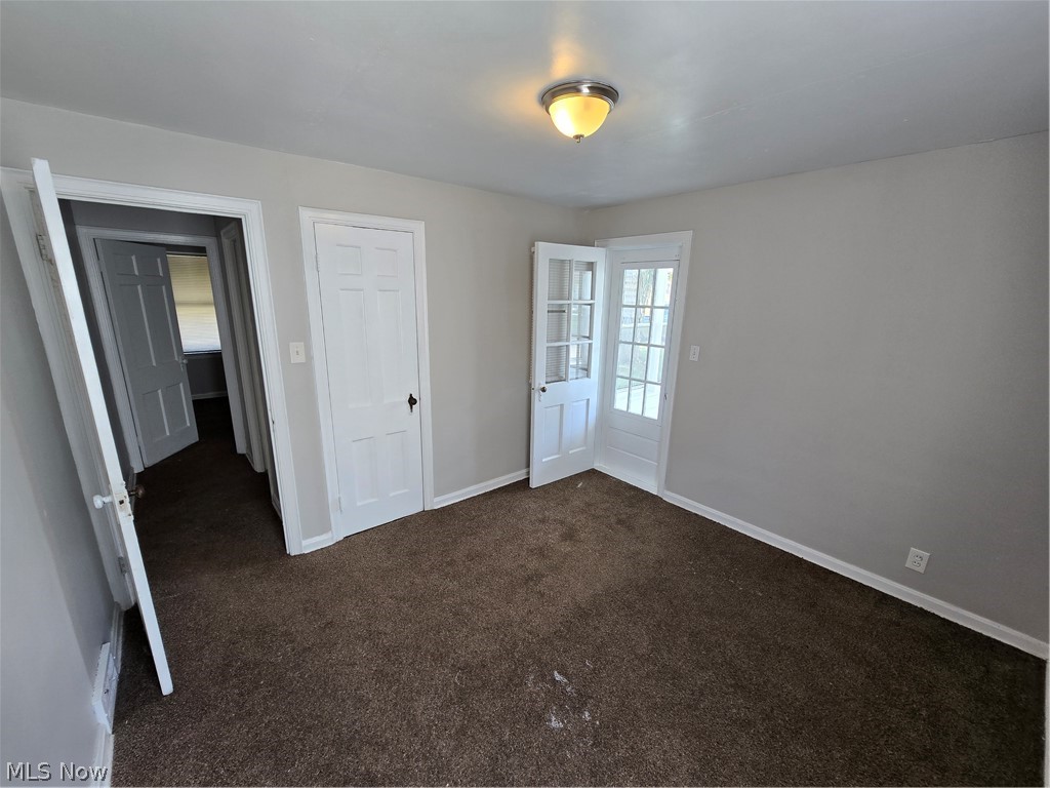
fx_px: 394
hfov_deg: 106.2
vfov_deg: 89.9
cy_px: 394
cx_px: 525
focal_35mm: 13
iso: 64
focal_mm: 2.2
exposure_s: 1/60
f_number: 2.2
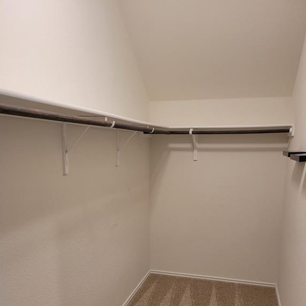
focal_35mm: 31
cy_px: 204
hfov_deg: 52.5
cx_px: 154
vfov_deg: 51.5
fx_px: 310
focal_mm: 5.4
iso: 250
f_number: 1.8
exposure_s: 1/60
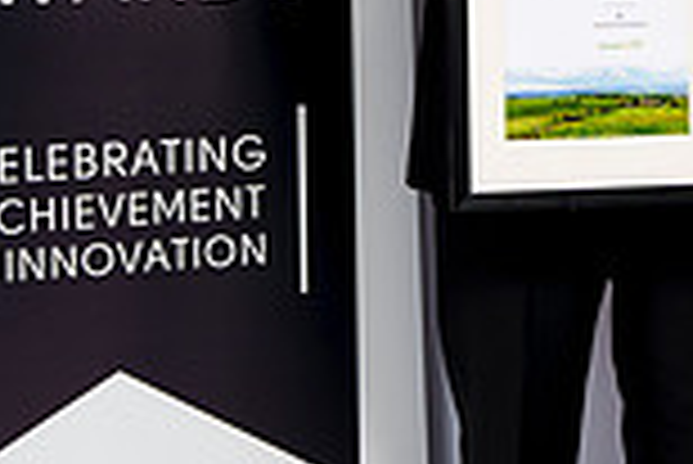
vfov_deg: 8.8
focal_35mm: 154
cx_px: 783
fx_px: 2967
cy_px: -70
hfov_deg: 13.0
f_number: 8
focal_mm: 40
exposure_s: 1/125
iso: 100
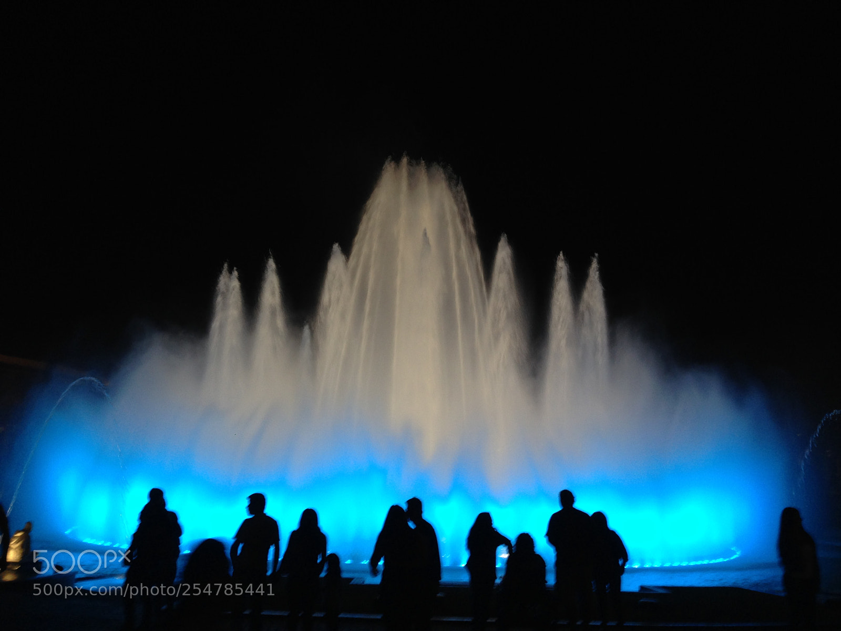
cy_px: 316
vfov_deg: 42.9
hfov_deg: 55.4
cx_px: 420
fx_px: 802
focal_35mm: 33
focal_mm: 4.12
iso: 64
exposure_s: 1/20
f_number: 2.4
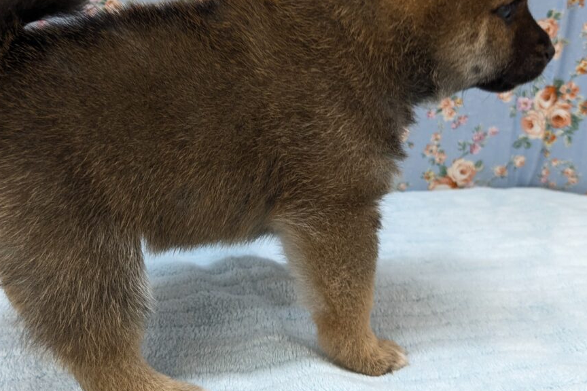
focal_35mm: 39
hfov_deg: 49.4
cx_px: 258
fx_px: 636
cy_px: 151
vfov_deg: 34.1
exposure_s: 1/99.9
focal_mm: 4.38
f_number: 1.73
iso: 135
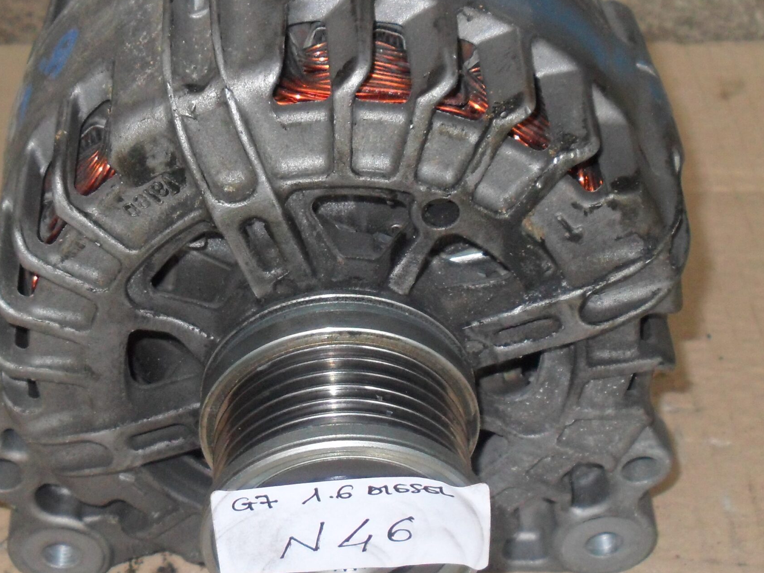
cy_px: 214
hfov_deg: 36.2
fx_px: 1170
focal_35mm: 53
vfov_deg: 27.4
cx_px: 395
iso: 200
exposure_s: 1/45
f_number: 3
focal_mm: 6.3
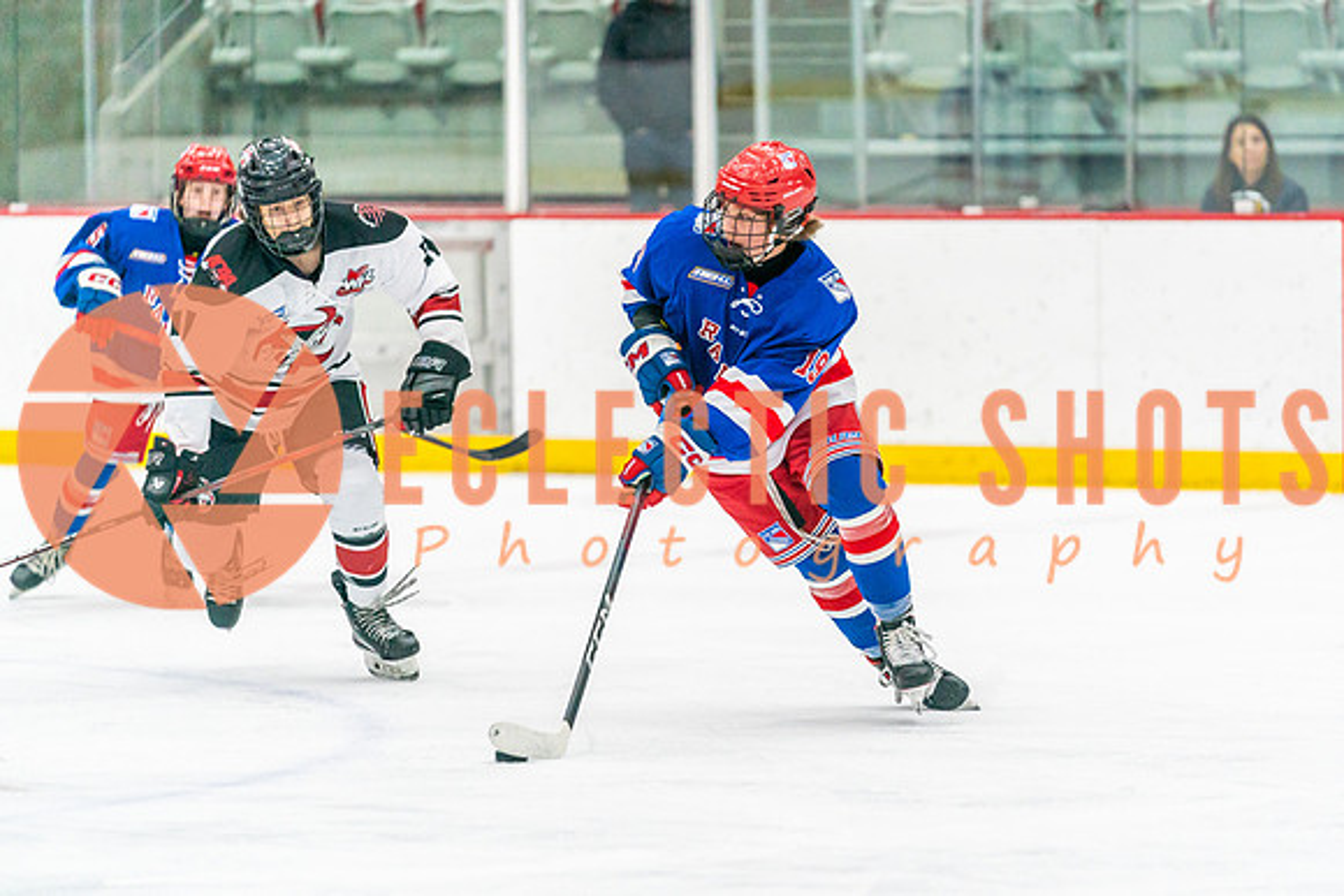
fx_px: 8762
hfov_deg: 8.8
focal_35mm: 235
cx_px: 750
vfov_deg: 5.9
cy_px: 500
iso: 3200
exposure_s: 1/1000
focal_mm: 200
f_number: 2.8
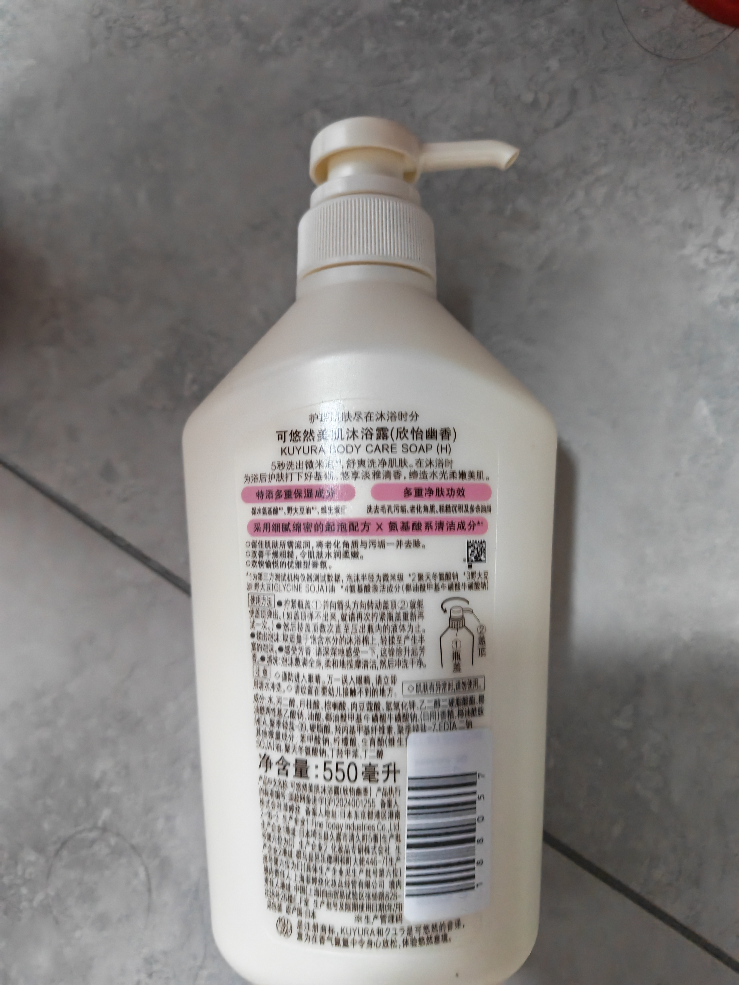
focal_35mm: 24
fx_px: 683
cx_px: 370
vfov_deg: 71.6
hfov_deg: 56.8
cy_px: 492
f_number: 1.9
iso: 4000
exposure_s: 1/33
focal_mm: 6.12
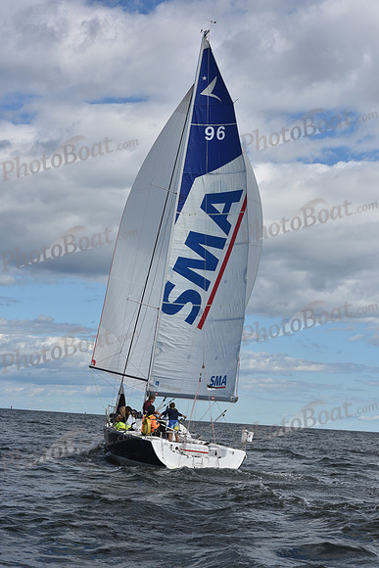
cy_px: 284
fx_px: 1105
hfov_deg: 19.5
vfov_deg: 28.8
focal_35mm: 70
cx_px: 190
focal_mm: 70
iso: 250
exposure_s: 1/1000
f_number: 10
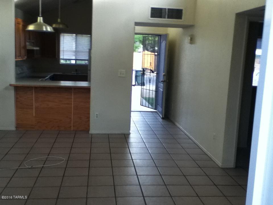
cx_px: 136
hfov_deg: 56.8
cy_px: 102
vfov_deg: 44.2
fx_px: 252
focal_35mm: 32
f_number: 2.4
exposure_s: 1/40
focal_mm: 3.85
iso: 80
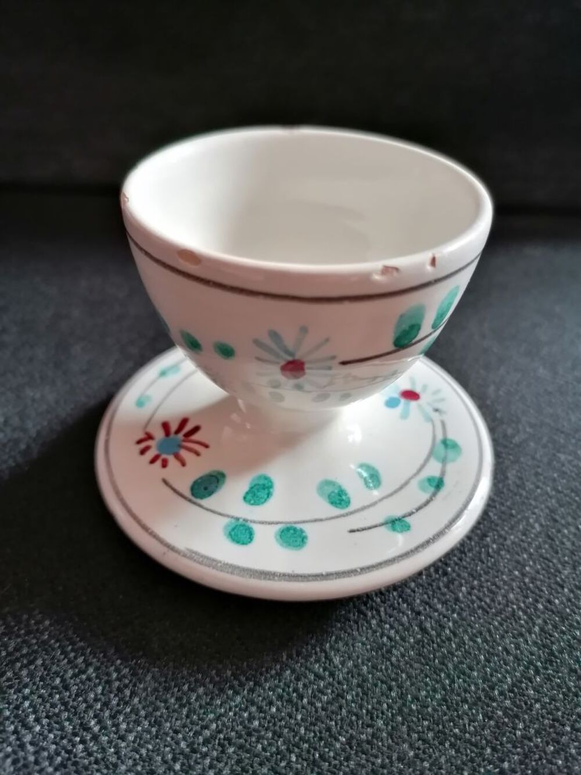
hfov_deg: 51.4
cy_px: 388
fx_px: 604
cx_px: 290
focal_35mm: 27
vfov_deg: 65.3
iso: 320
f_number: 1.8
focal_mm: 4.75
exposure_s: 1/25
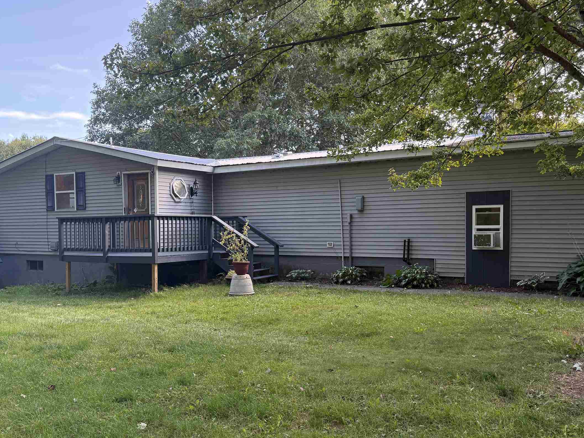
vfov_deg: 40.6
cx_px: 243
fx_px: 590
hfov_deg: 52.4
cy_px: 252
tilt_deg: -1.6
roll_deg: +0.3
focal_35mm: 35
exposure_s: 1/233
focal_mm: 6.76
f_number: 1.78
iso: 125
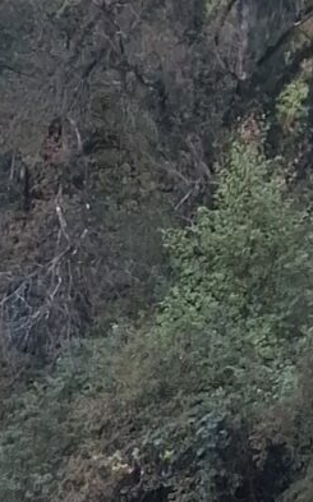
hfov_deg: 8.1
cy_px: 1318
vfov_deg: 10.7
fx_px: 2174
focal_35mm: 159
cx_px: -84
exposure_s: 1/100
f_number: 1.8
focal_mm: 5.54
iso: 250
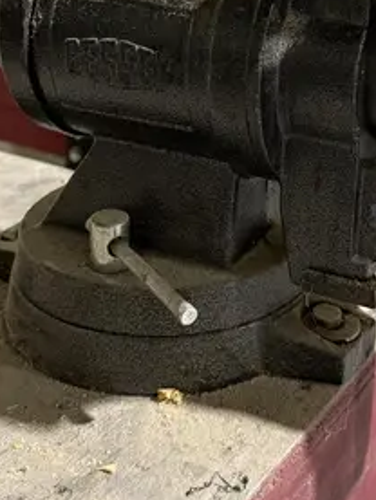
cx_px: 297
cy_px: 101
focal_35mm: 65
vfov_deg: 29.2
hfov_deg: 22.3
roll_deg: -2.1
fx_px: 941
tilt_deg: -16.8
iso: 250
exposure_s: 1/60
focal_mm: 6.76
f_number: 1.78
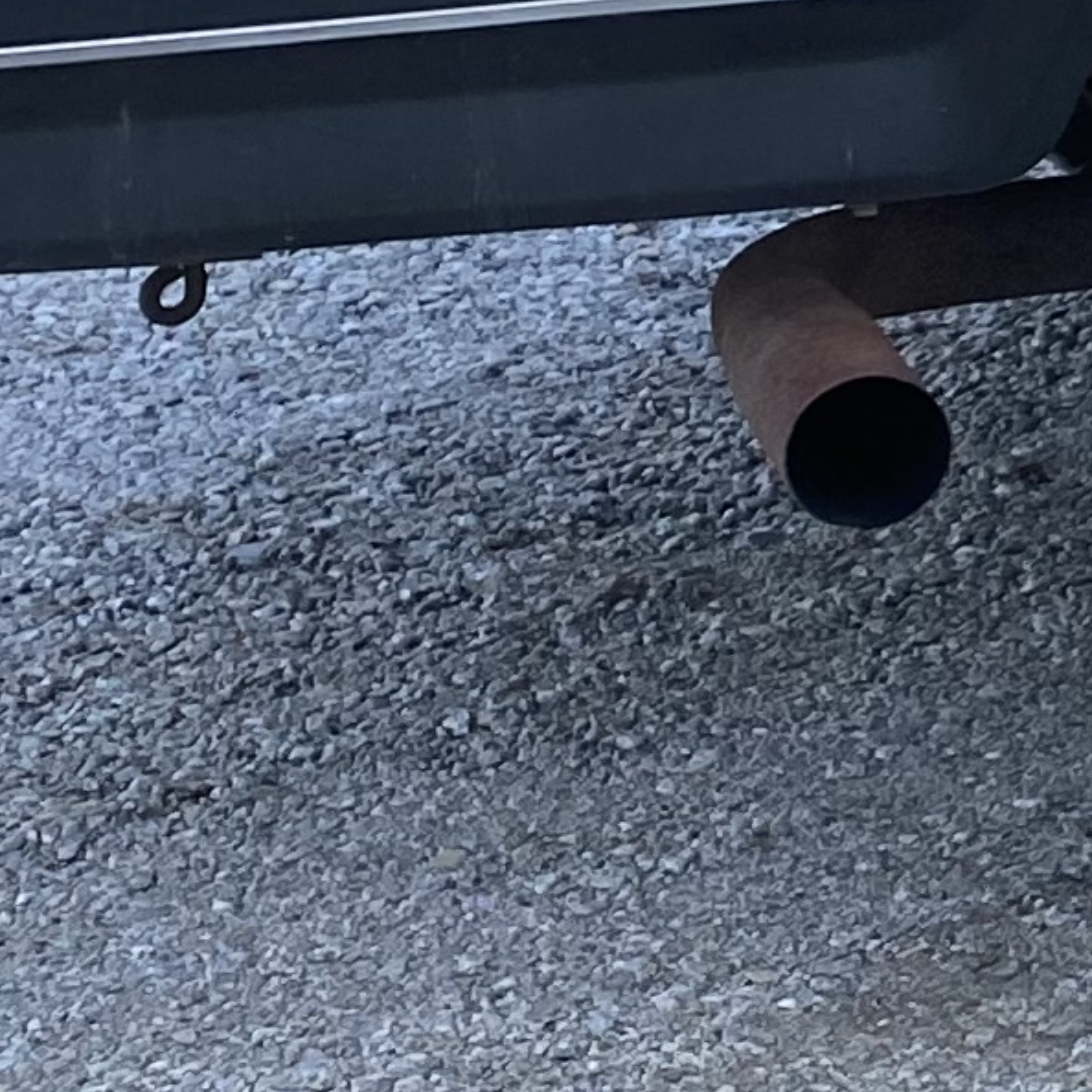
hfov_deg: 9.4
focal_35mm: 156
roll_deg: -3.2
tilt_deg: -16.2
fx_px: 5568
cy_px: -298
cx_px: 2984
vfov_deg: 11.0
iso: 32
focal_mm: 4.25
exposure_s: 1/271
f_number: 1.8
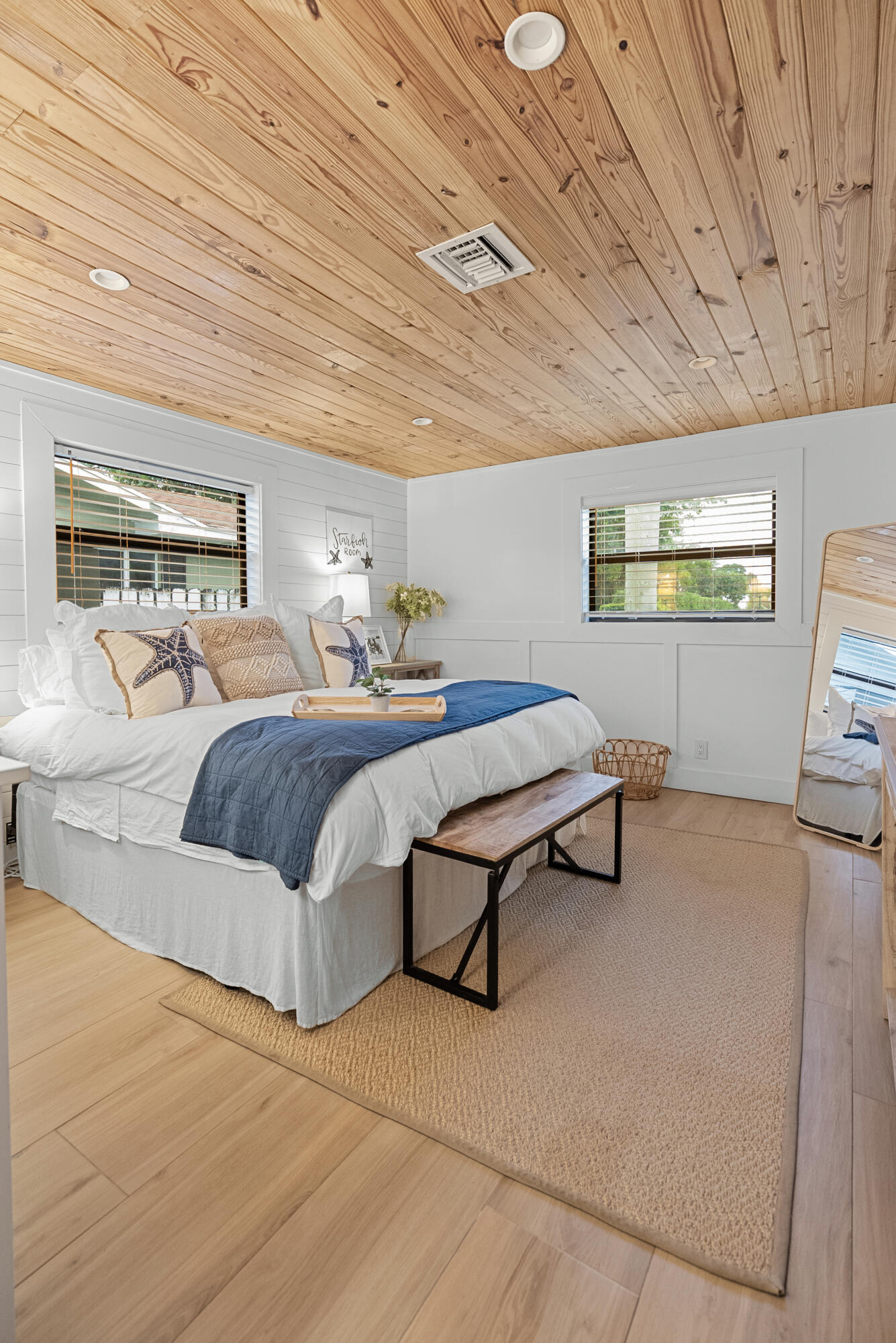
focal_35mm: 16
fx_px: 597
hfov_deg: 73.8
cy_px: 672
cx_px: 448
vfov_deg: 96.7
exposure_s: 1/30
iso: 1600
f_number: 4.5
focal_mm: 16
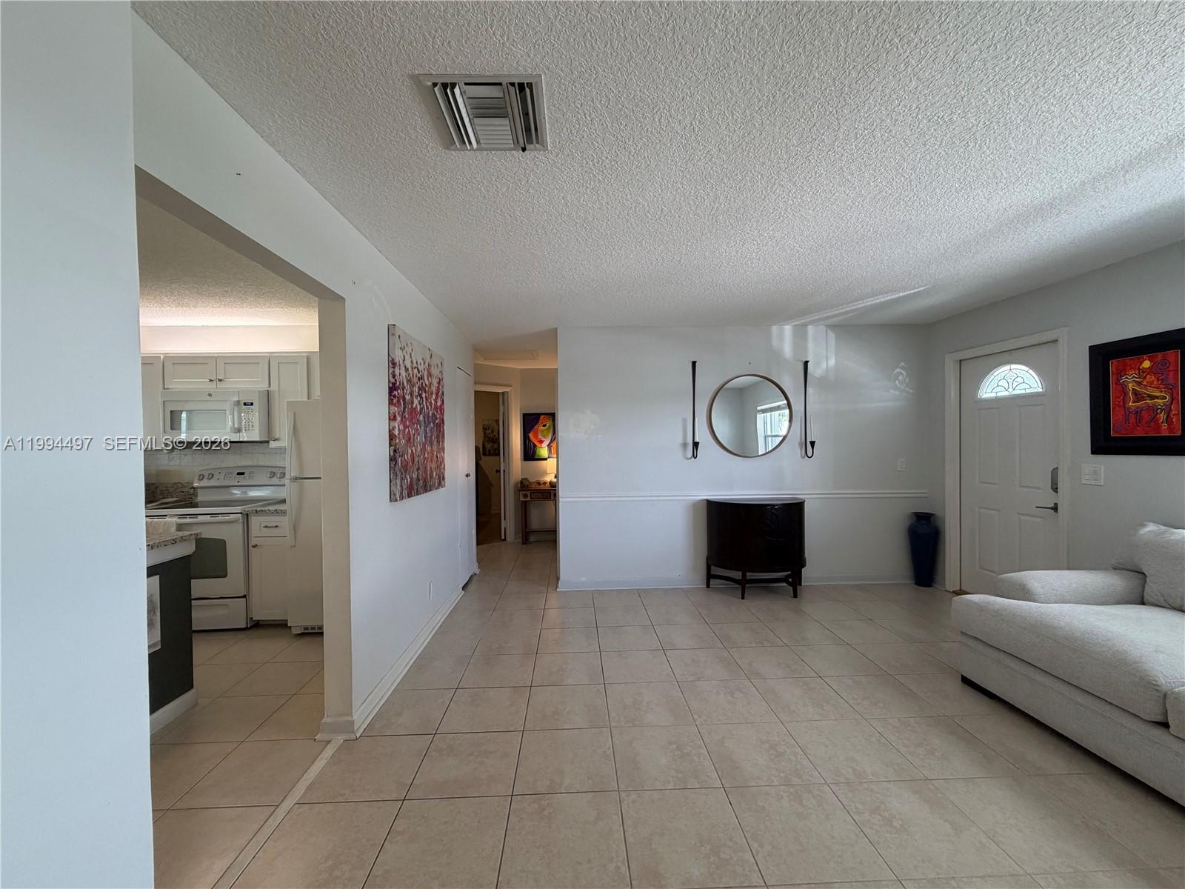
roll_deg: +1.2
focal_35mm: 14
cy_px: 444
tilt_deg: -0.3
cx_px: 592
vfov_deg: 85.7
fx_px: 479
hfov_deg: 102.1
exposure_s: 1/120
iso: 160
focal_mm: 2.22
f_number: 2.2
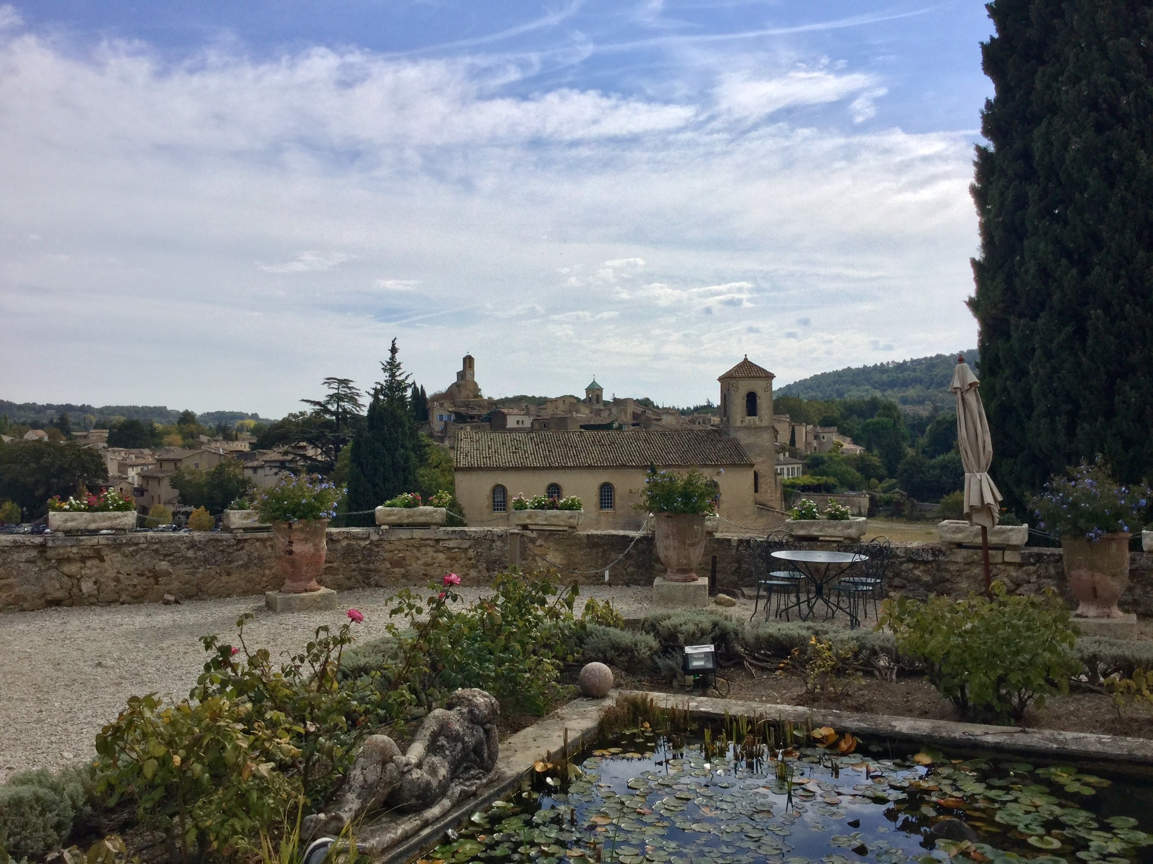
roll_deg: +0.4
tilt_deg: -0.3
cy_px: 432
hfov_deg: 58.4
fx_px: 1033
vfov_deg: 45.4
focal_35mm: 31
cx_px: 576
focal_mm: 3.3
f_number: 2.4
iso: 25
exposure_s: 1/3546
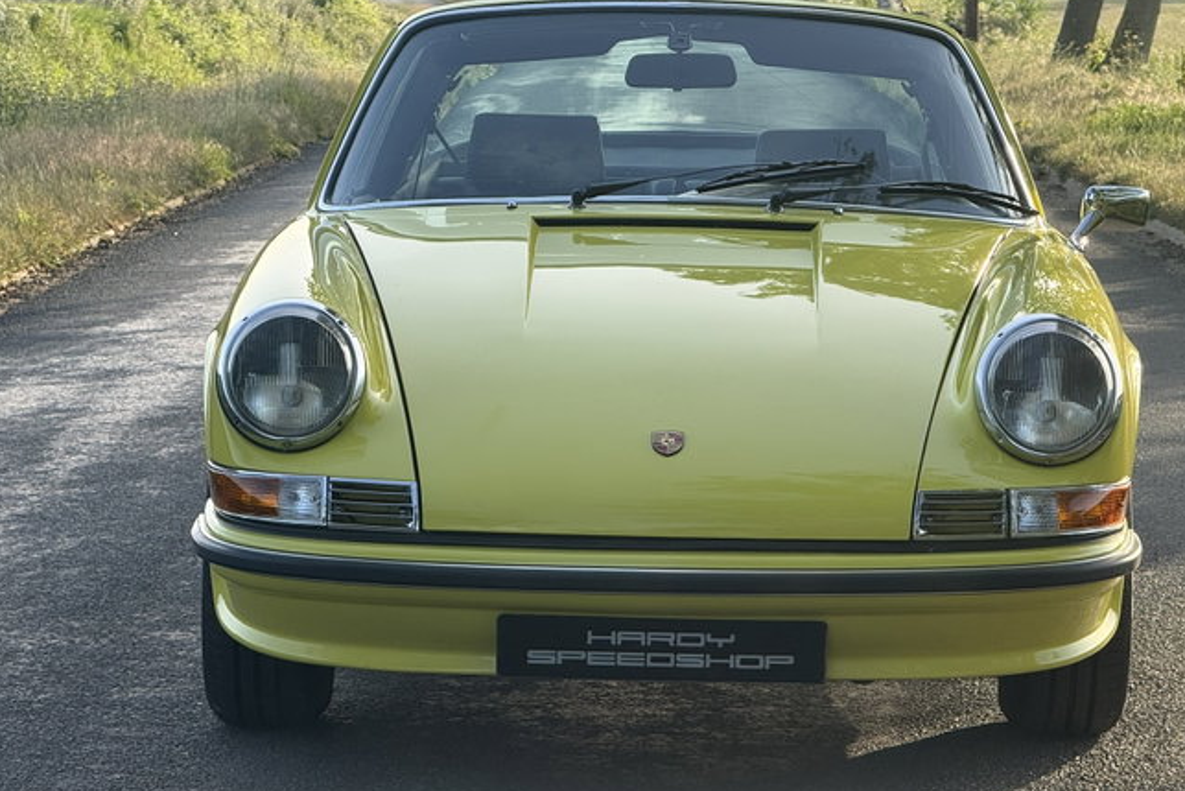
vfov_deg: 9.2
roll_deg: +0.4
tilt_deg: -2.1
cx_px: 697
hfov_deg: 13.8
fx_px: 4905
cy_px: 299
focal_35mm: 149
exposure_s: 1/473
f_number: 2.8
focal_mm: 15.66
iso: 64
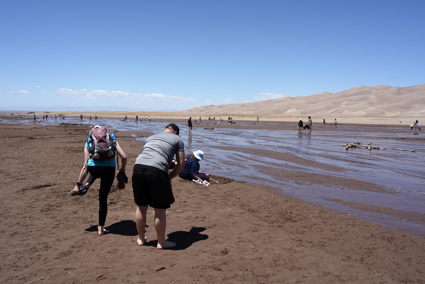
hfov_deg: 61.9
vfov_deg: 43.6
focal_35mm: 30
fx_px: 354
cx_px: 212
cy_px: 142
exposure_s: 1/160
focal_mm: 30
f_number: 13
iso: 80
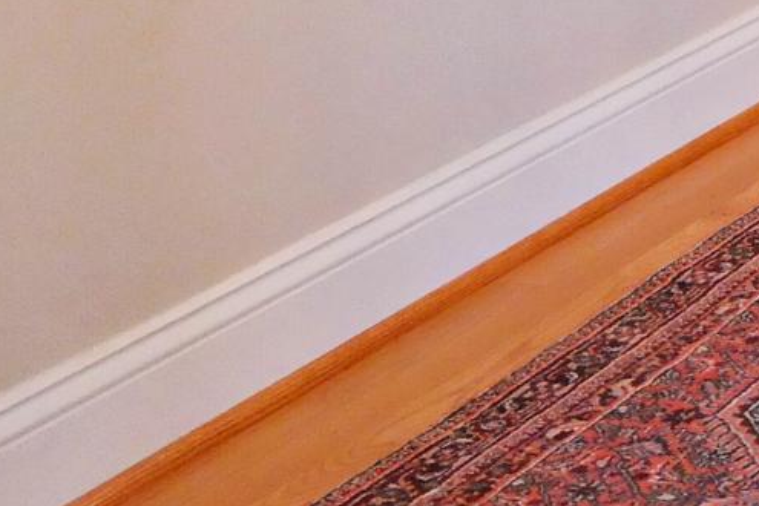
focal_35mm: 109
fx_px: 2298
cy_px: -363
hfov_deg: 14.9
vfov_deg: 11.7
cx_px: 1572
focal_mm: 12
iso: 800
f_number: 4
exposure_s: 1/60
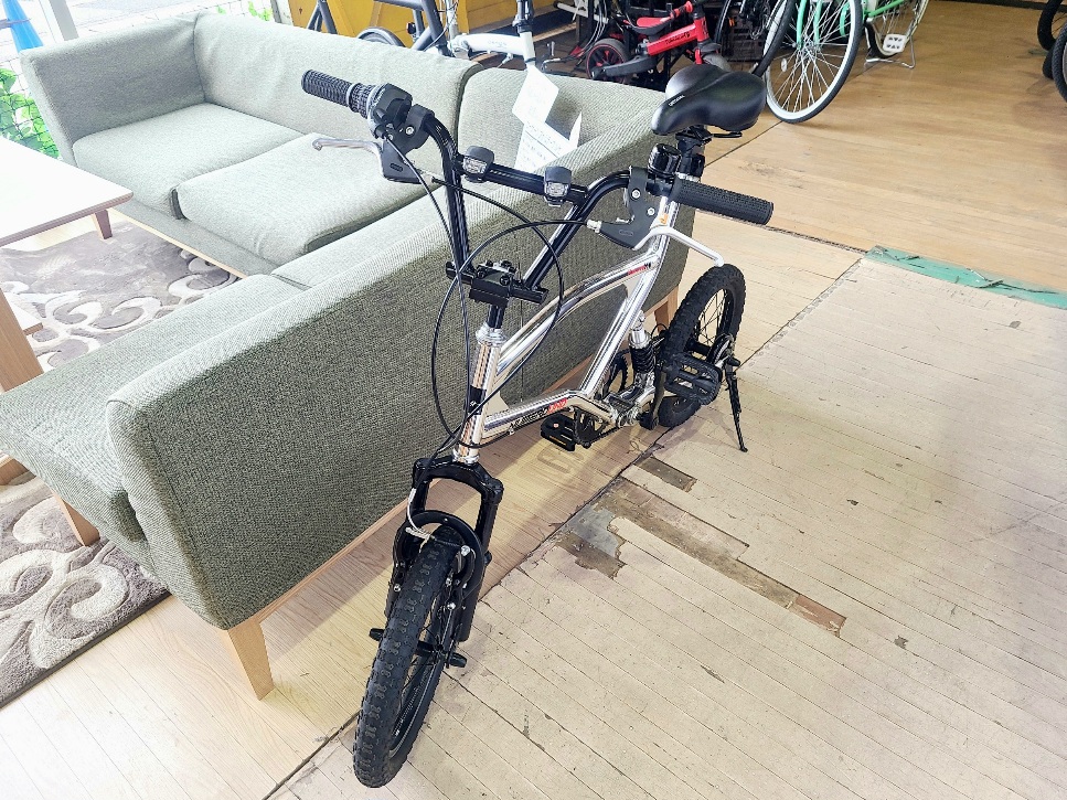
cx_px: 534
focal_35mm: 26
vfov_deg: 53.1
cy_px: 400
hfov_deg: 67.3
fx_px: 801
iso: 50
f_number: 1.8
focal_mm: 5.4
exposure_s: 1/50
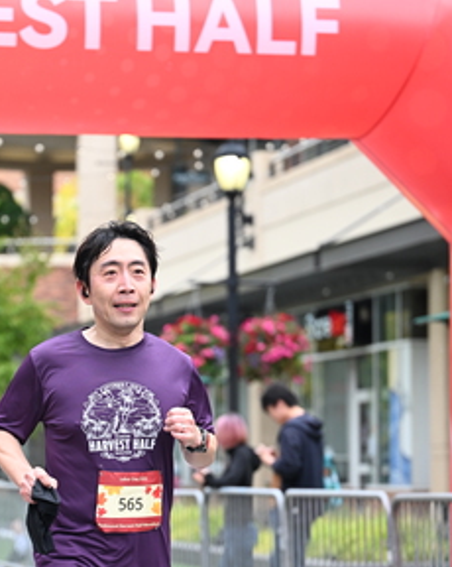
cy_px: 396
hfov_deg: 11.2
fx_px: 2310
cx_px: 127
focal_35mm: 138
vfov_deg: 13.9
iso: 640
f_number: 2.8
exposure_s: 1/1600
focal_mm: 77
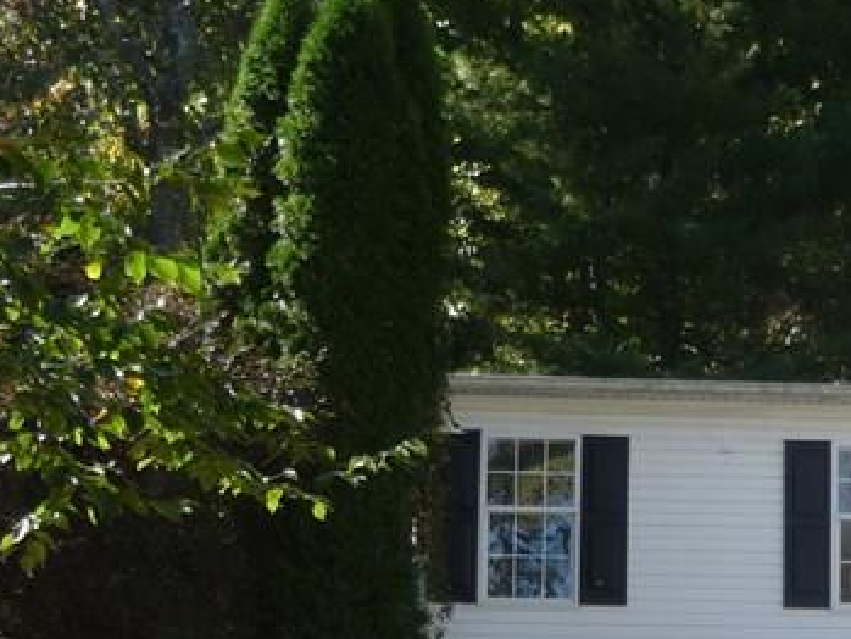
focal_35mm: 132
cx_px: 1095
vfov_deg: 11.2
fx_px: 3246
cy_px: 568
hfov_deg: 14.3
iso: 100
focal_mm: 7.6
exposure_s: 1/160
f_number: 4.1
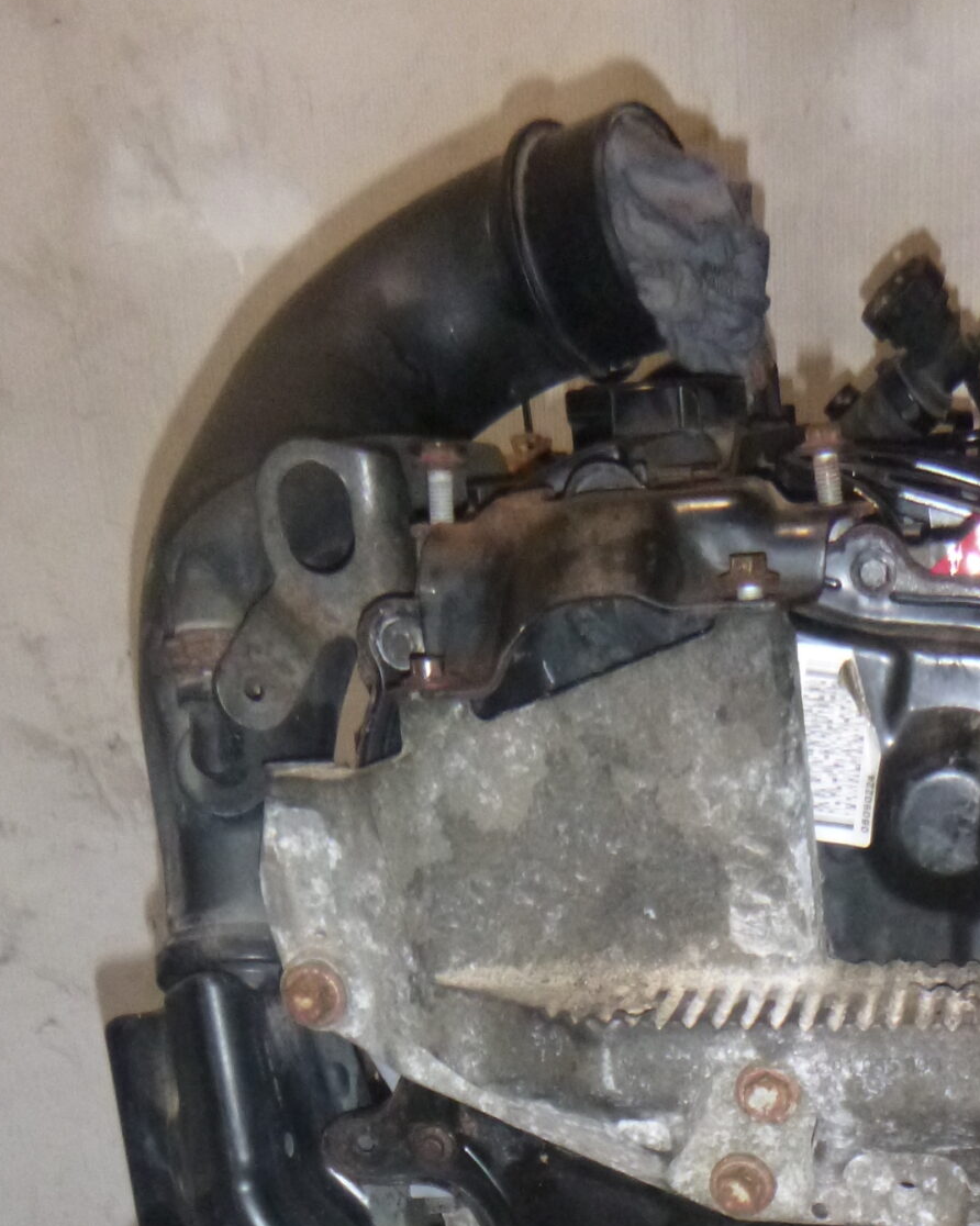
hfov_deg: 26.5
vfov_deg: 30.2
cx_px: 817
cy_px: 1346
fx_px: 2031
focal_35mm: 56
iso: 400
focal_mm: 4.5
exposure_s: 1/250
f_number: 3.9
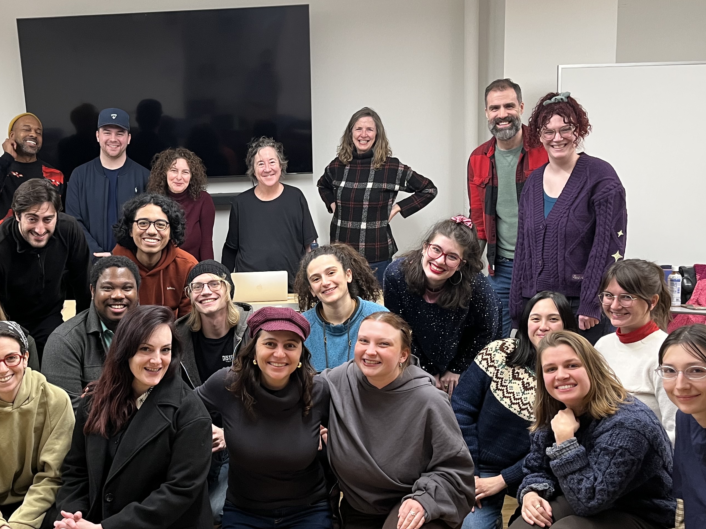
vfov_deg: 35.1
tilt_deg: -9.0
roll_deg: +2.1
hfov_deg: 45.2
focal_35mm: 41
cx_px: 245
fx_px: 836
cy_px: 282
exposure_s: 1/60
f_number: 1.6
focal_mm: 5.1
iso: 160
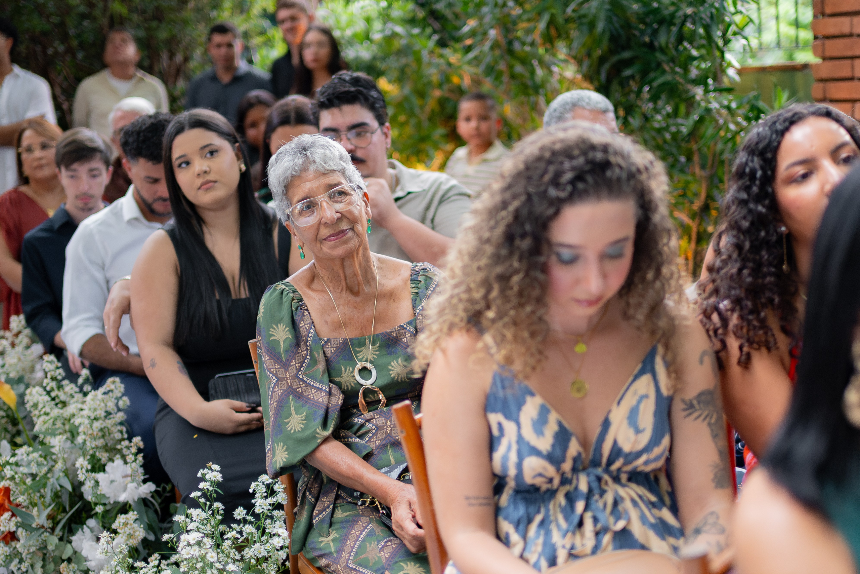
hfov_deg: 38.2
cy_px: 287
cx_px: 430
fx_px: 1242
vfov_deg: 26.0
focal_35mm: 52
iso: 2500
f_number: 1.4
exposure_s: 1/1000
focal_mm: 35
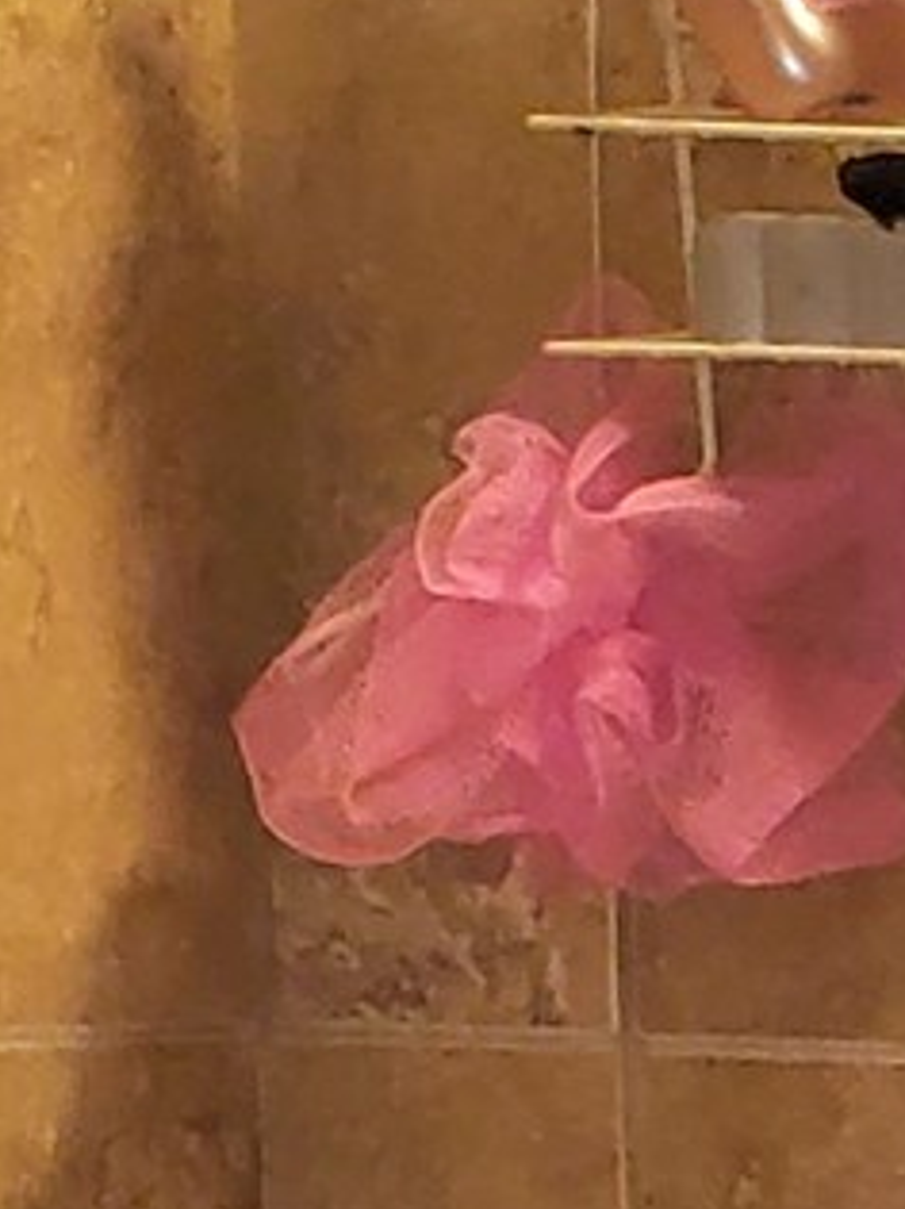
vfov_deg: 9.8
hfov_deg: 7.3
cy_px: 2218
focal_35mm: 190
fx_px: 6628
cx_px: 2297
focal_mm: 4.3
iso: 125
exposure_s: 1/30
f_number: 2.4
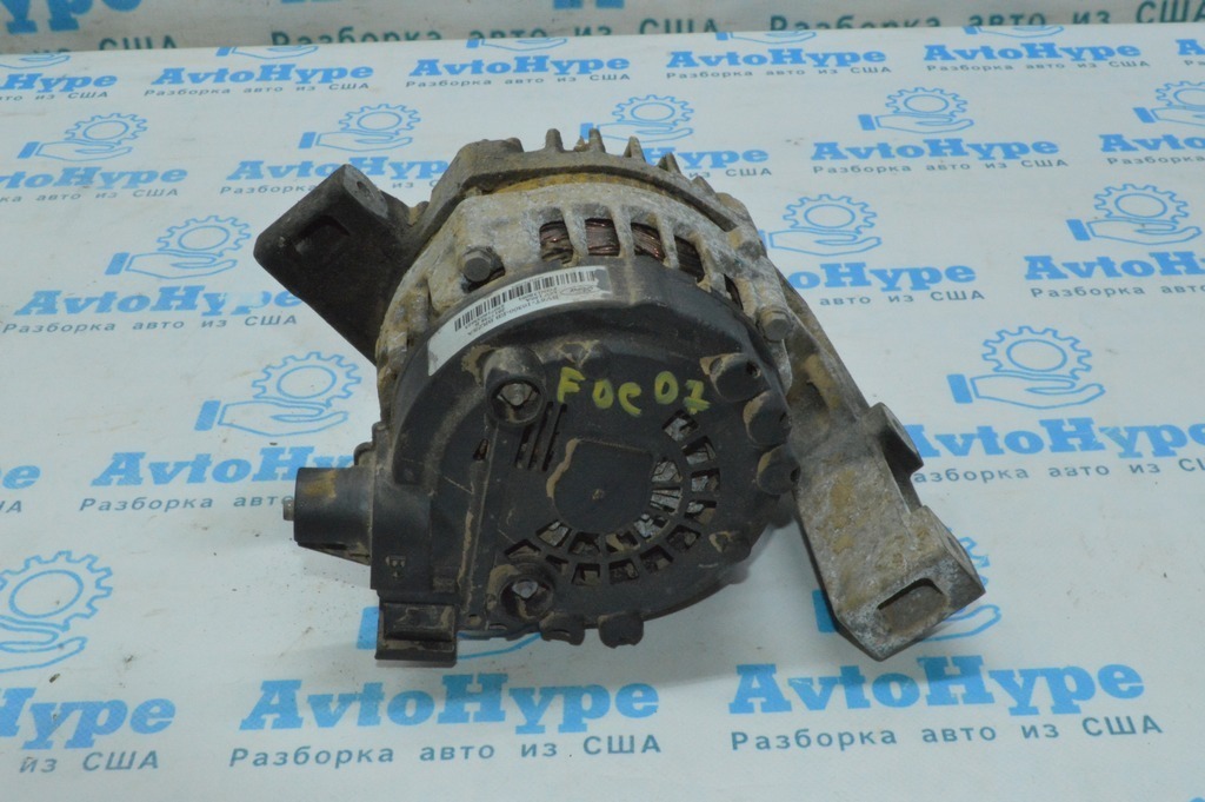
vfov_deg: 29.8
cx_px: 602
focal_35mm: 45
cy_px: 401
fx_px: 1505
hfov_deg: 43.6
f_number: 29
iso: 5000
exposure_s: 1/30
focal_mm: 30
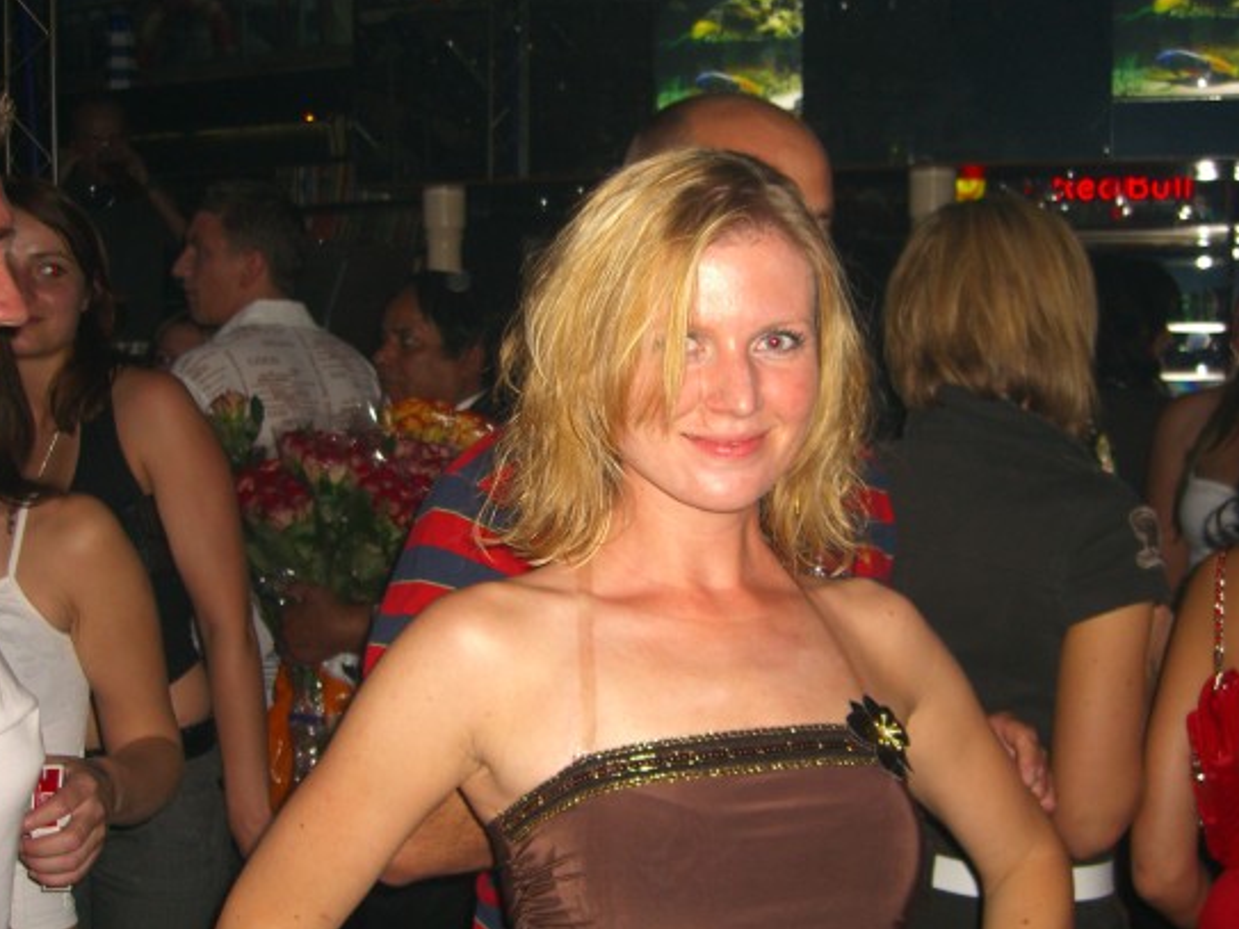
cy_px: 498
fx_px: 1503
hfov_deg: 44.8
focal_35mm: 42
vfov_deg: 34.3
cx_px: 650
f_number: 2.8
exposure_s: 1/60
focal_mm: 7.9
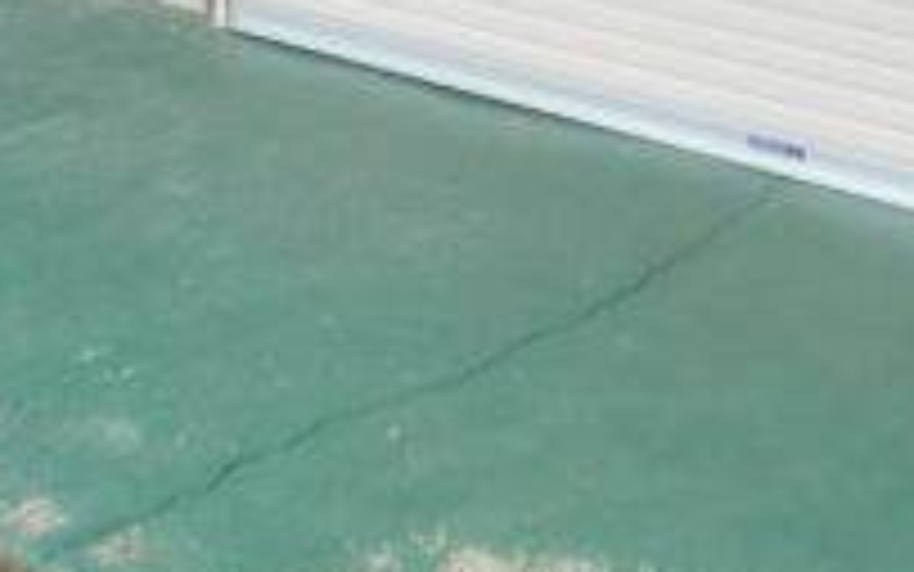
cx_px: 855
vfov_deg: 12.4
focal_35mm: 94
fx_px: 2342
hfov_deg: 21.5
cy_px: -558
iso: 80
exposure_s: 1/250
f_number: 3.2
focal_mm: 4.5
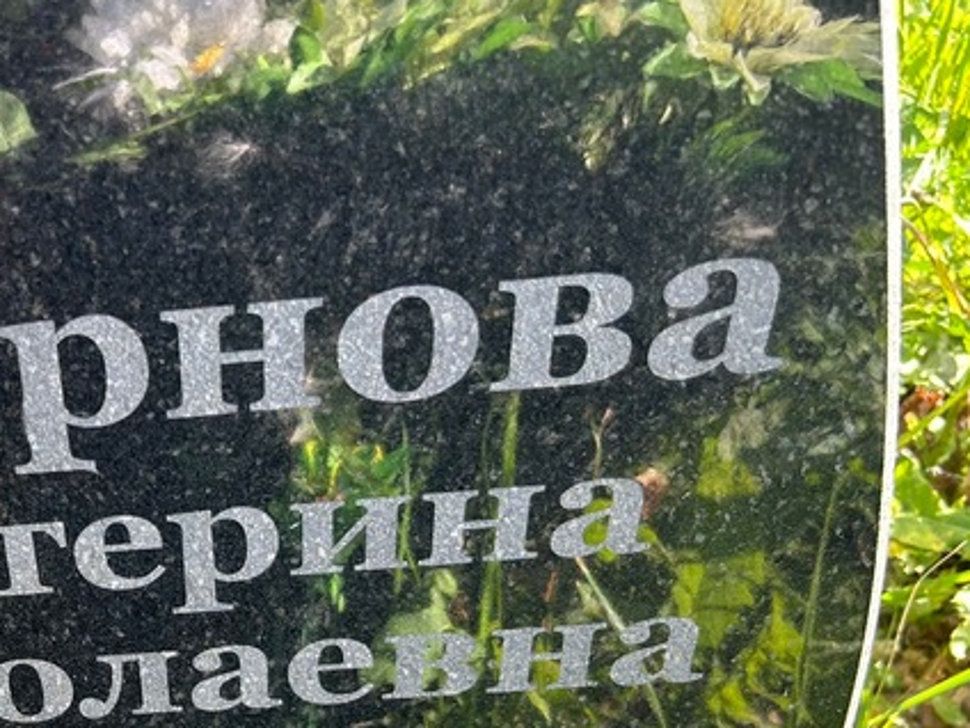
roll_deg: +7.0
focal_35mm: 49
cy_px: 657
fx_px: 1373
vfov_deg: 28.5
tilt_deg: -40.4
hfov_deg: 36.5
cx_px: 94
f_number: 1.5
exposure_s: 1/203
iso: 50
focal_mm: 5.7
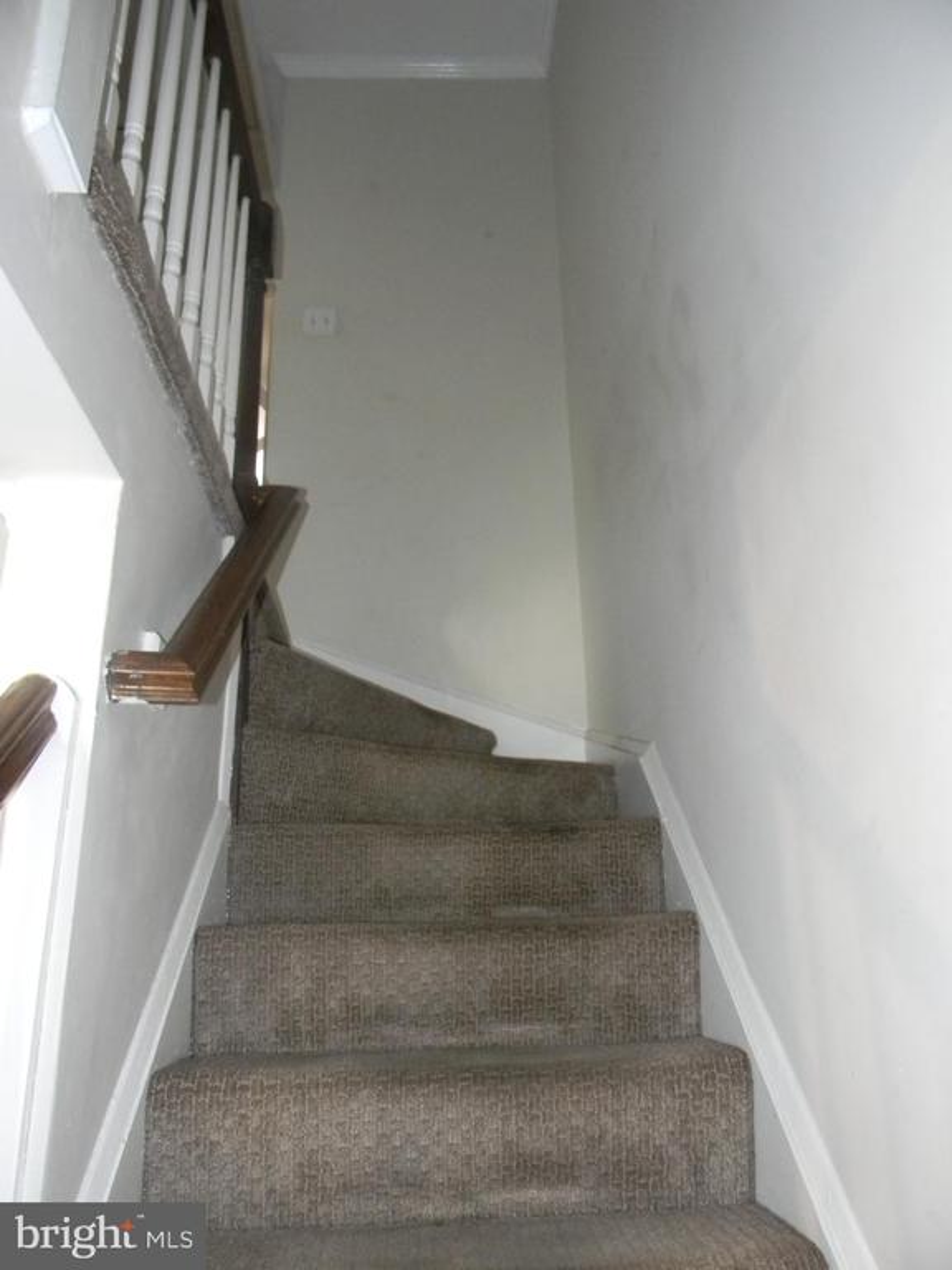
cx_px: 476
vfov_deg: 63.4
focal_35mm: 28
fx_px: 1027
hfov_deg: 49.7
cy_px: 635
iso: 400
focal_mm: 5
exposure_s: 1/8
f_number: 3.5
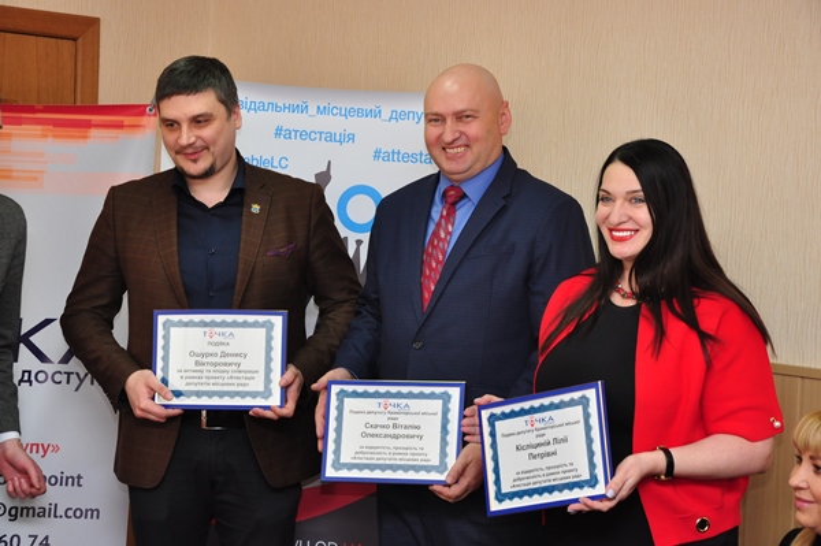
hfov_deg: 21.9
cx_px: 410
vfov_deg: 14.7
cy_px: 273
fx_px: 2119
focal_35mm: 93
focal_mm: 62
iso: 800
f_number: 8
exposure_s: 1/60
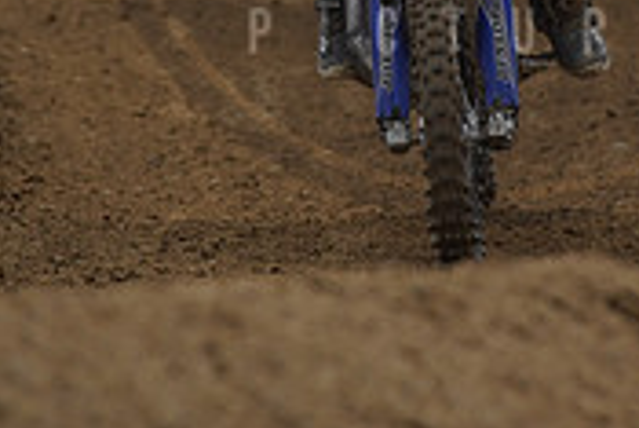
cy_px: -199
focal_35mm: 664
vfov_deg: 2.1
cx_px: 497
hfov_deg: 3.1
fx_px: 11795
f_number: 4
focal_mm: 200
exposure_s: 1/1000
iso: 320
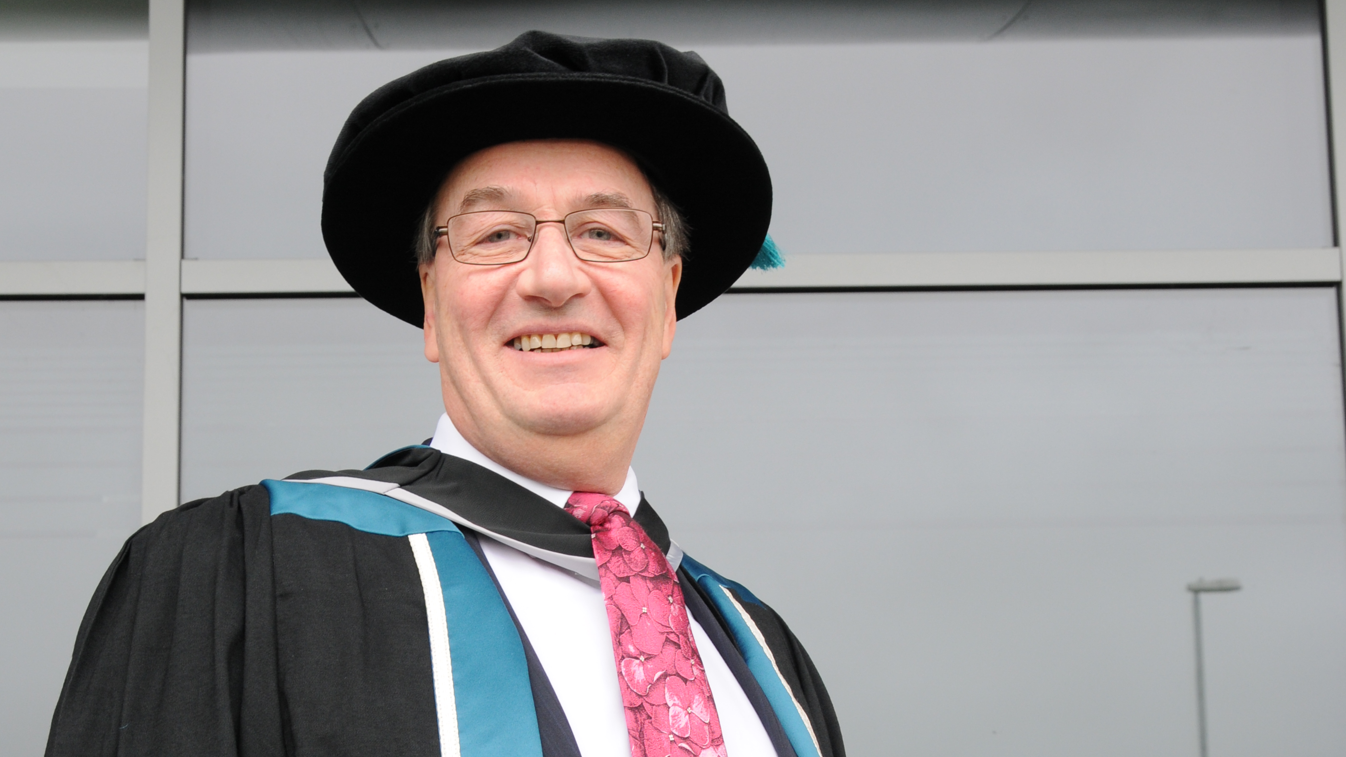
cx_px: 669
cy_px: 686
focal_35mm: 67
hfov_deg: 31.4
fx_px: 2391
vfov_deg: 17.7
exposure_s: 1/30
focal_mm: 28
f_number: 6.3
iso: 320
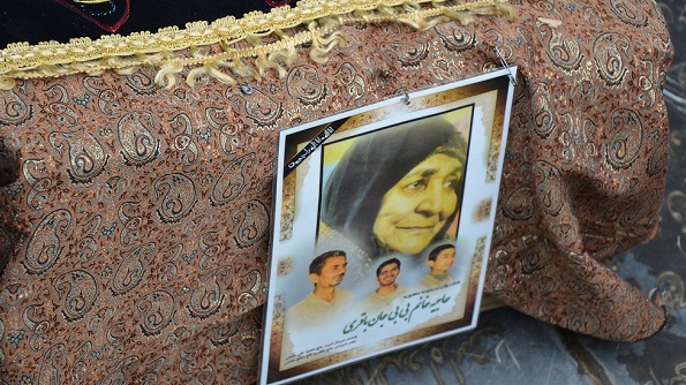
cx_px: 341
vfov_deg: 10.9
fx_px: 2018
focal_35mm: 111
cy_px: 179
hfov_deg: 19.3
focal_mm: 70
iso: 200
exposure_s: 1/160
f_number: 6.3
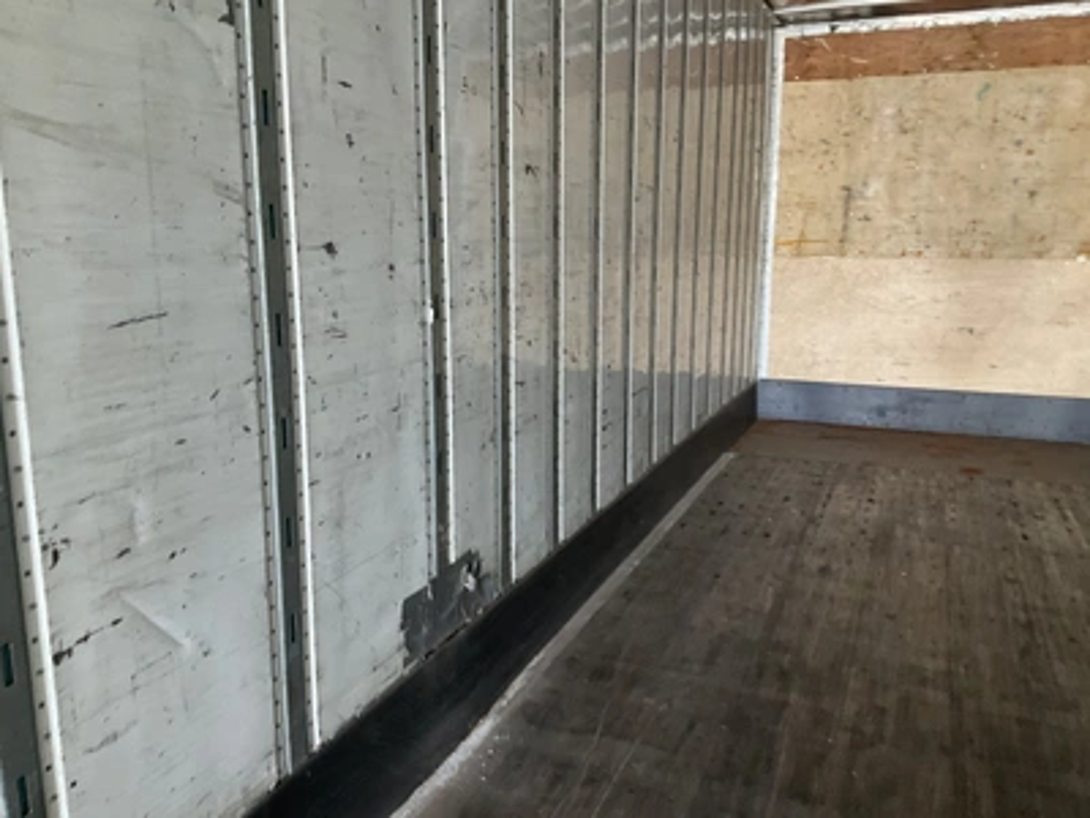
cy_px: 409
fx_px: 913
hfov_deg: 61.7
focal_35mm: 29
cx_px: 545
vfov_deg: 48.2
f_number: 1.8
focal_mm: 3
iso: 160
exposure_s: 1/60
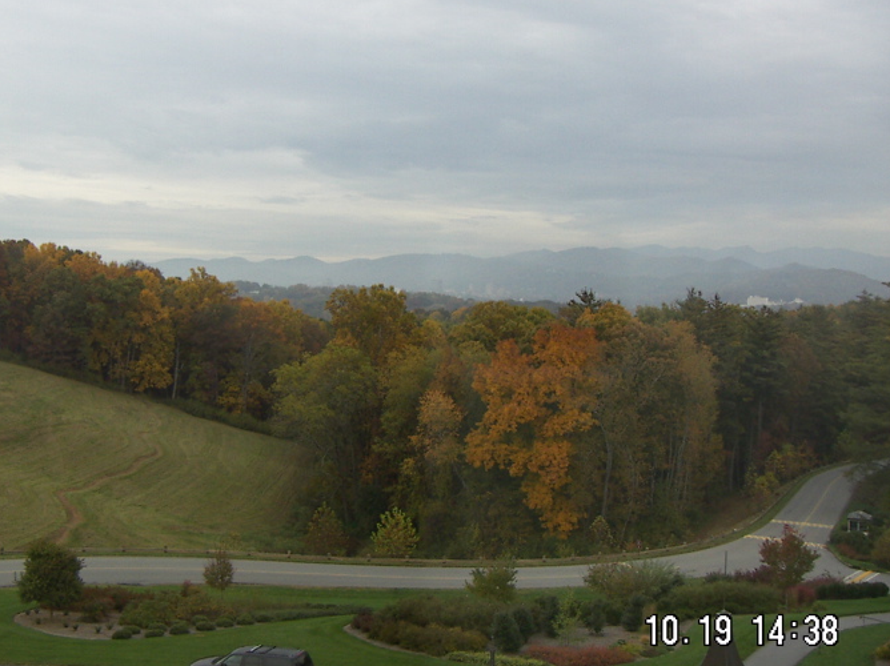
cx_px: 364
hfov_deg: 41.1
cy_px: 295
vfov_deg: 31.5
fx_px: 1182
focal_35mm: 46
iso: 50
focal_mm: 4.7
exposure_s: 1/125
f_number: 2.8
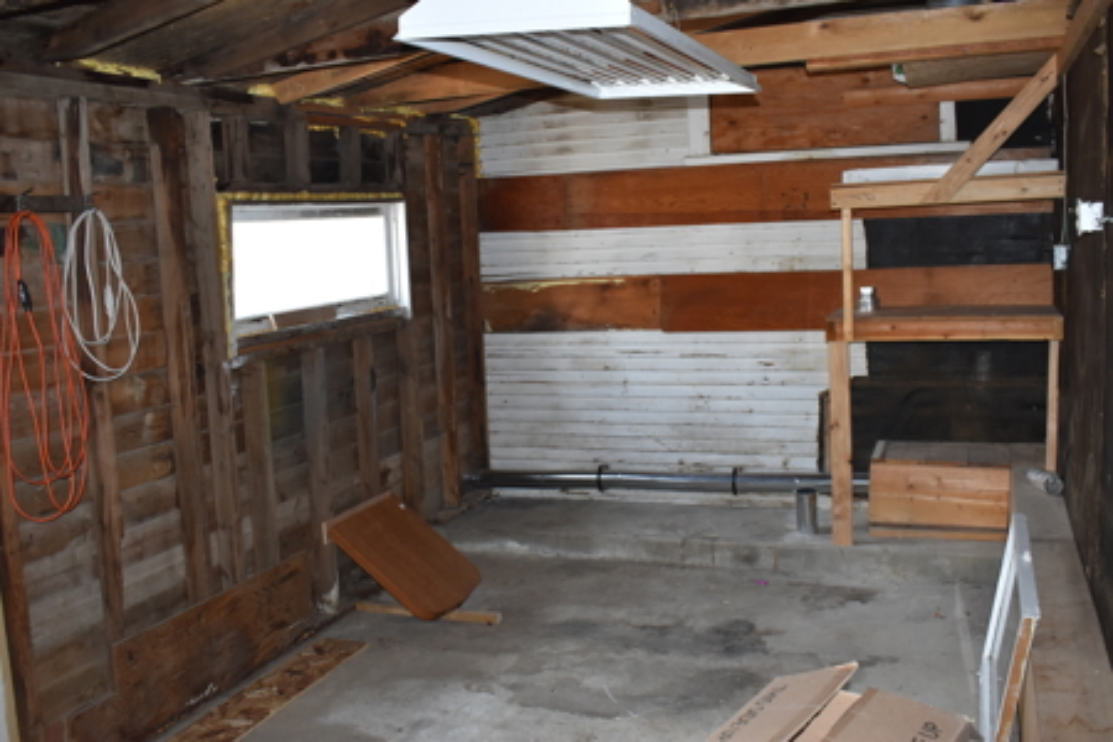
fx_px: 1067
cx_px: 556
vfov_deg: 38.4
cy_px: 371
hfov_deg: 55.1
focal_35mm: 34
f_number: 5
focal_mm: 23
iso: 800
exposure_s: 1/100
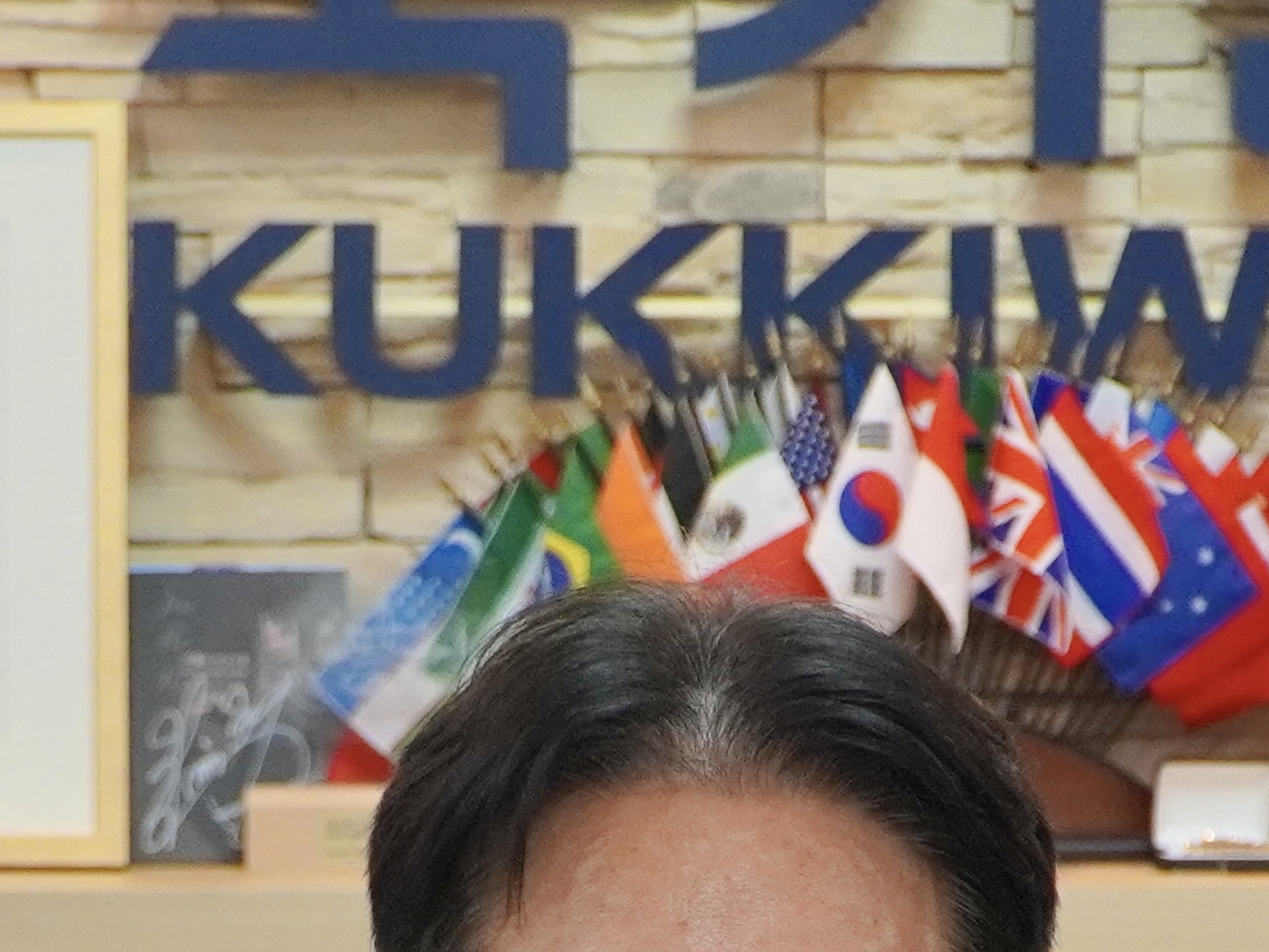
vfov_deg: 8.6
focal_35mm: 168
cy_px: 1607
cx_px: 612
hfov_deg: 11.8
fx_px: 6158
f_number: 4
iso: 1000
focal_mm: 29
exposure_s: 1/160
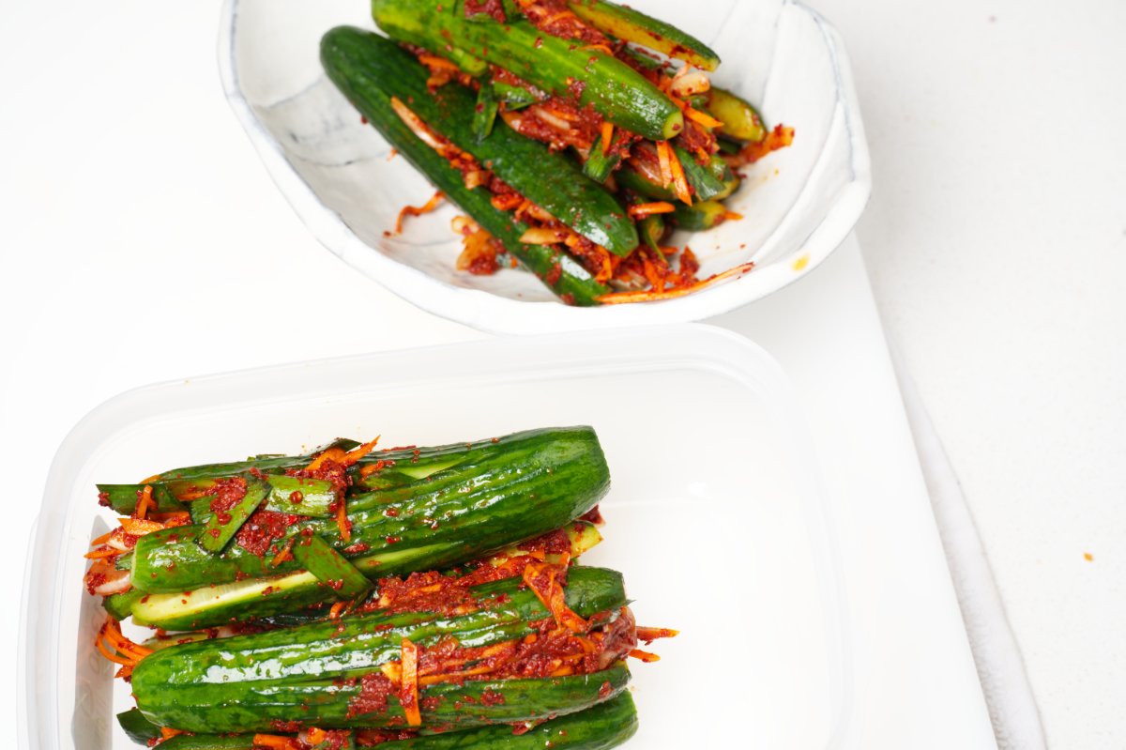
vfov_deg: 21.9
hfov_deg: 32.4
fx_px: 1938
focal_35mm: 62
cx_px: 563
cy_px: 375
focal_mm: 62
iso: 200
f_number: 9
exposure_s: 1/100
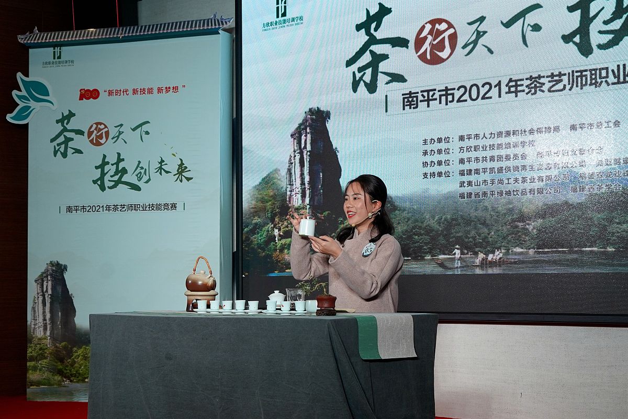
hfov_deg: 37.5
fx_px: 924
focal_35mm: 53
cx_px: 314
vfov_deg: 25.5
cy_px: 210
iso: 640
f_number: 5
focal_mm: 53
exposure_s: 1/320
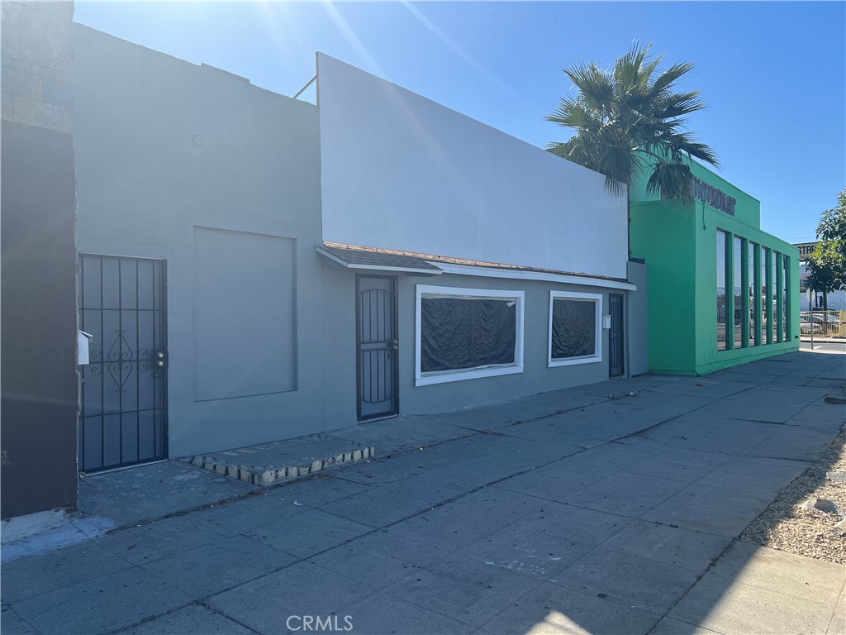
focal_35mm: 26
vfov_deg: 53.1
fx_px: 635
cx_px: 423
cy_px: 318
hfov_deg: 67.3
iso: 50
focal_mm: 5.7
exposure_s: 1/2994
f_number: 1.5
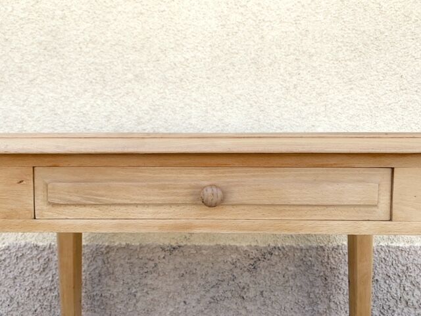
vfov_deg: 53.1
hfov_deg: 67.3
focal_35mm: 26
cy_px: 158
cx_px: 210
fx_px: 316
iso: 25
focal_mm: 4.25
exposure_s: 1/394
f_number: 1.8
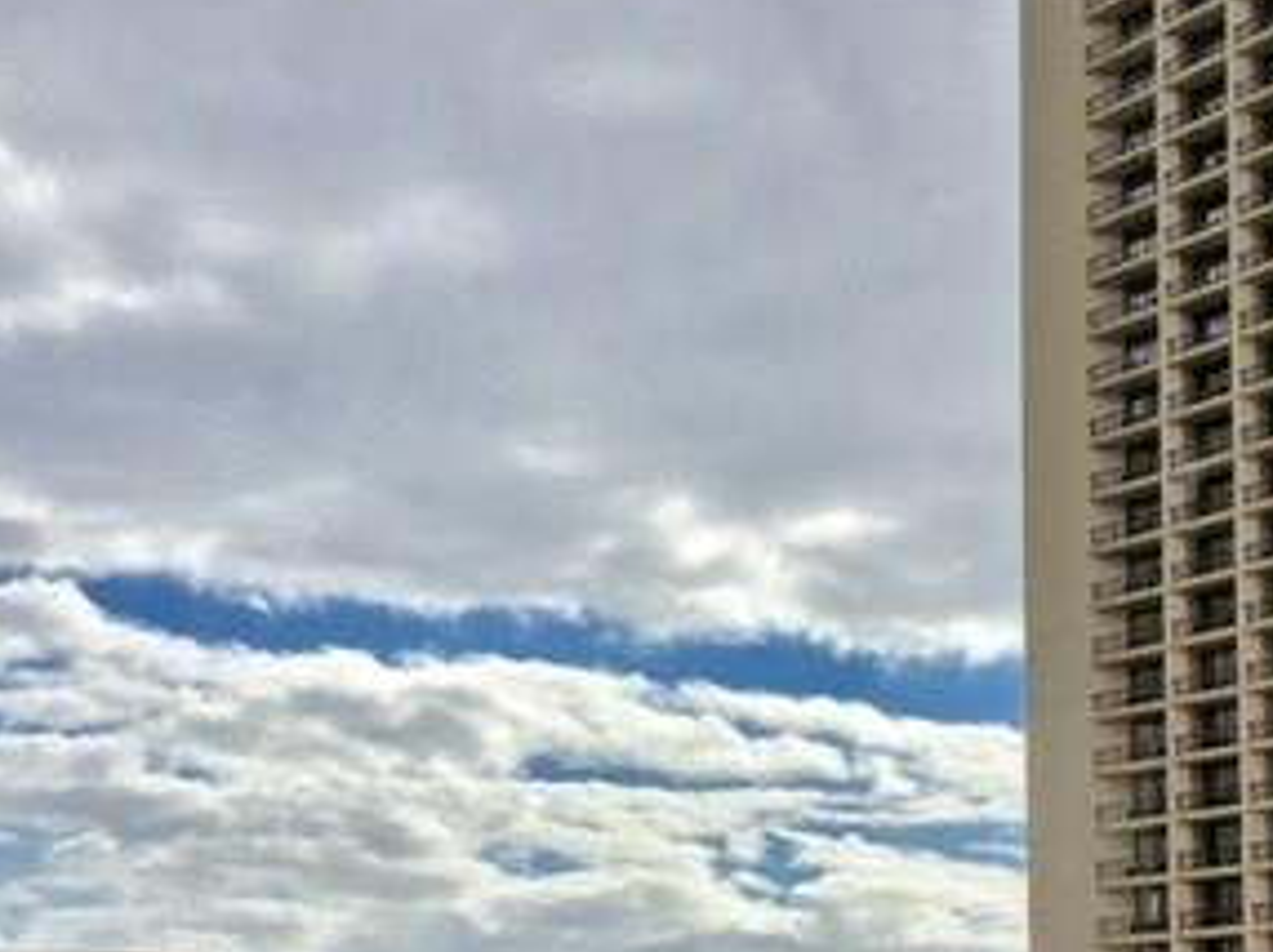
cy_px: 863
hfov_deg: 29.8
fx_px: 2388
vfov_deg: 22.0
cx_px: 694
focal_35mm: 65
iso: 25
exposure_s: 1/2959
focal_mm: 4.15
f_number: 2.2
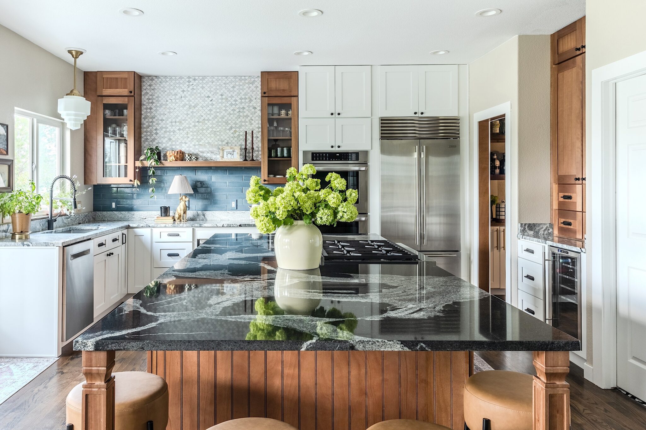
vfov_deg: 57.2
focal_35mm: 22
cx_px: 323
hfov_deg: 78.6
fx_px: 395
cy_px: 215
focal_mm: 22
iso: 320
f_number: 11
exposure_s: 1/15
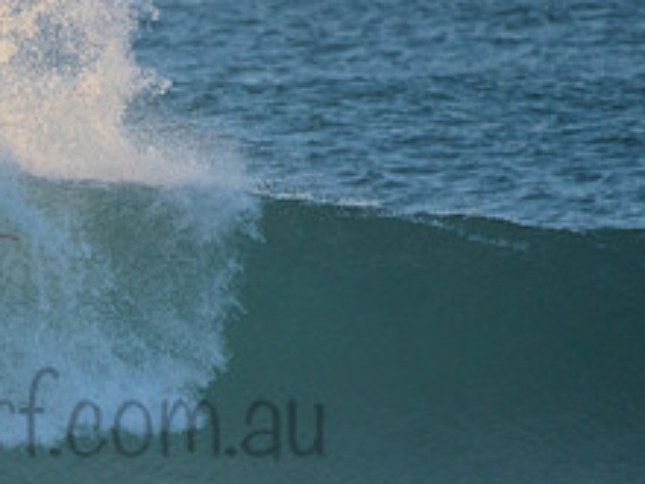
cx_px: 15
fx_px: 23627
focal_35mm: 1268
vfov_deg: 1.2
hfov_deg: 1.6
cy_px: 389
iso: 1250
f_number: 5.6
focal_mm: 500
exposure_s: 1/2500
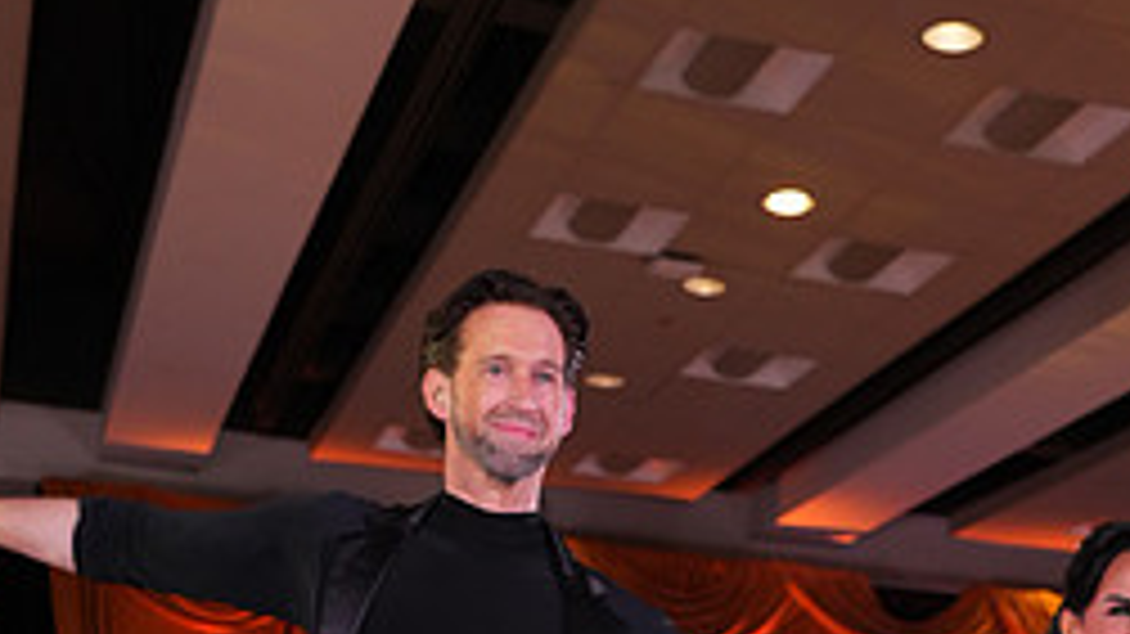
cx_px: 768
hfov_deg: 26.4
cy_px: 1138
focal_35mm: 80
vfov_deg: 13.5
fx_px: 2396
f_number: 5
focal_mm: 33
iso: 1250
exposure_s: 1/200
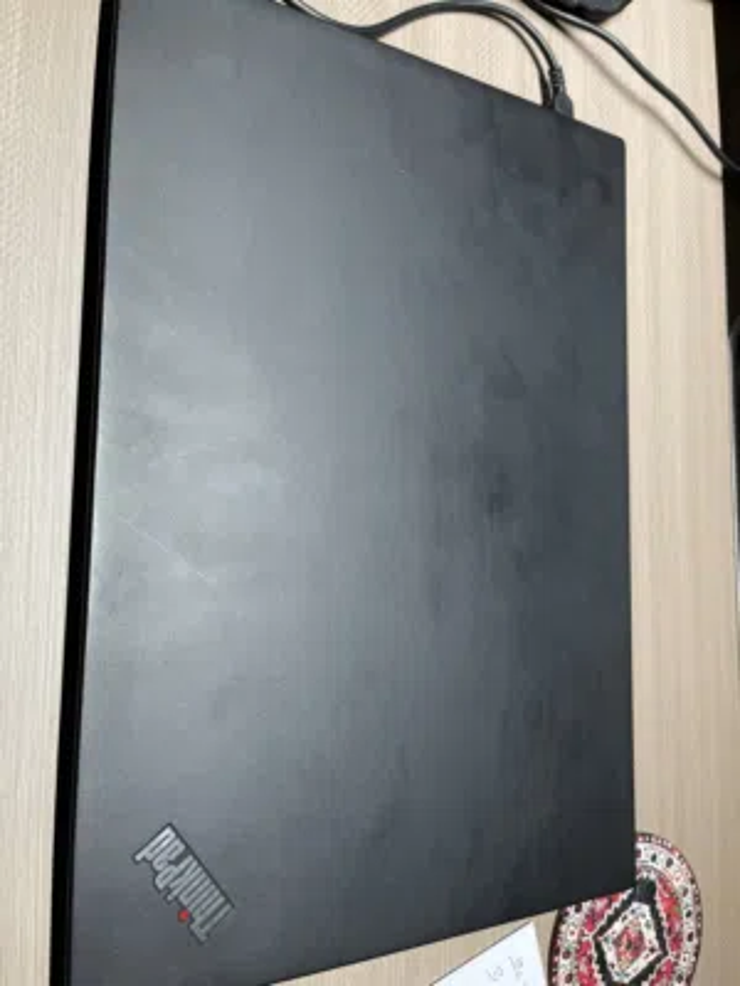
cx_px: 370
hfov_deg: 54.9
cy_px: 493
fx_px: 713
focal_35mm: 25
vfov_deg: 69.4
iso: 50
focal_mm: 5.1
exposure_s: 1/121
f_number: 1.6
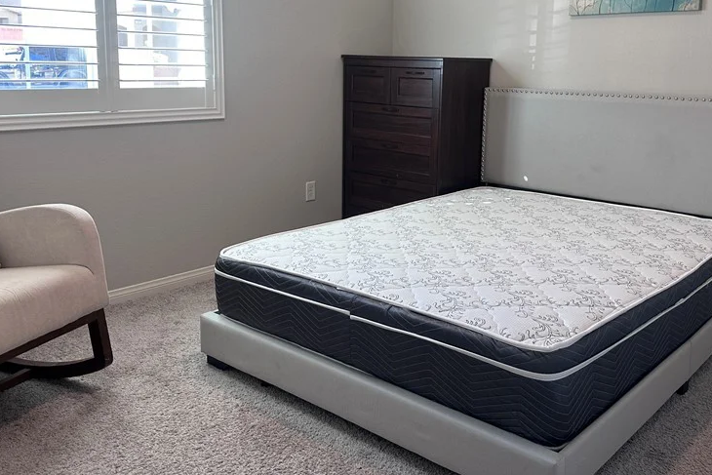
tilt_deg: -8.0
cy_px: 164
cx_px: 412
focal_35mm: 35
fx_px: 692
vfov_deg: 37.5
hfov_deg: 54.2
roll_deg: -1.5
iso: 160
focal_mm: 6.86
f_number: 1.78
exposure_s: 1/120
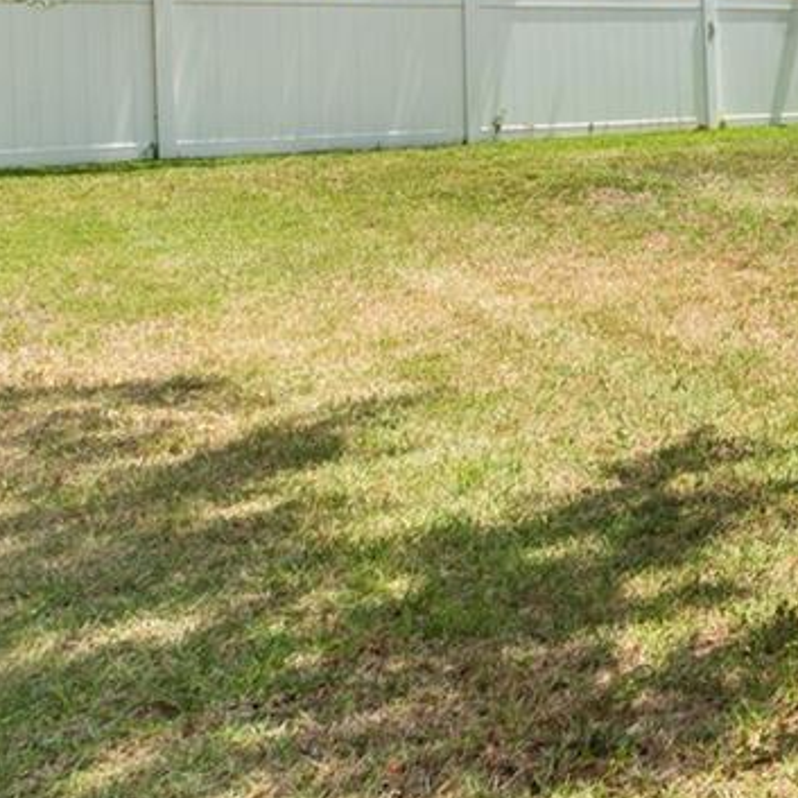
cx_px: 1582
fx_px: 1408
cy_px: 98
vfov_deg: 30.4
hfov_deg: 19.2
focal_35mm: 54
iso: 160
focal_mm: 14
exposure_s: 1/400
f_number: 11
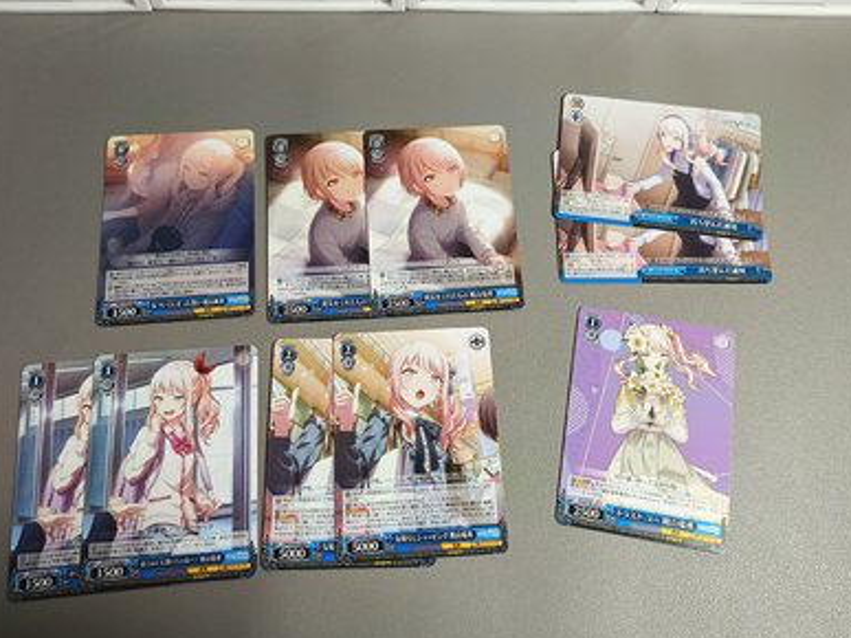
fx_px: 737
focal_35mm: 30
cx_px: 424
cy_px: 328
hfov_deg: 60.0
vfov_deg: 46.8
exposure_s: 1/60
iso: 800
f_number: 1.75
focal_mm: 5.24
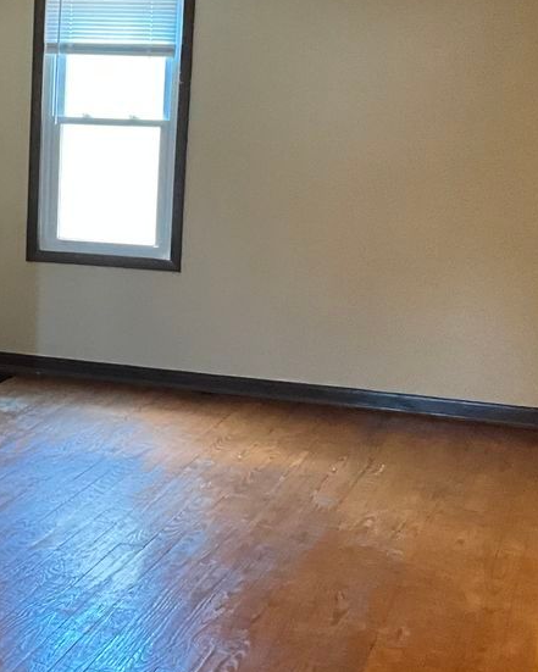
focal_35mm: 77
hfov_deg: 19.5
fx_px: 1532
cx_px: 33
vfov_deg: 24.7
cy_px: 338
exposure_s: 1/60
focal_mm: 3
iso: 250
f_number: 1.8
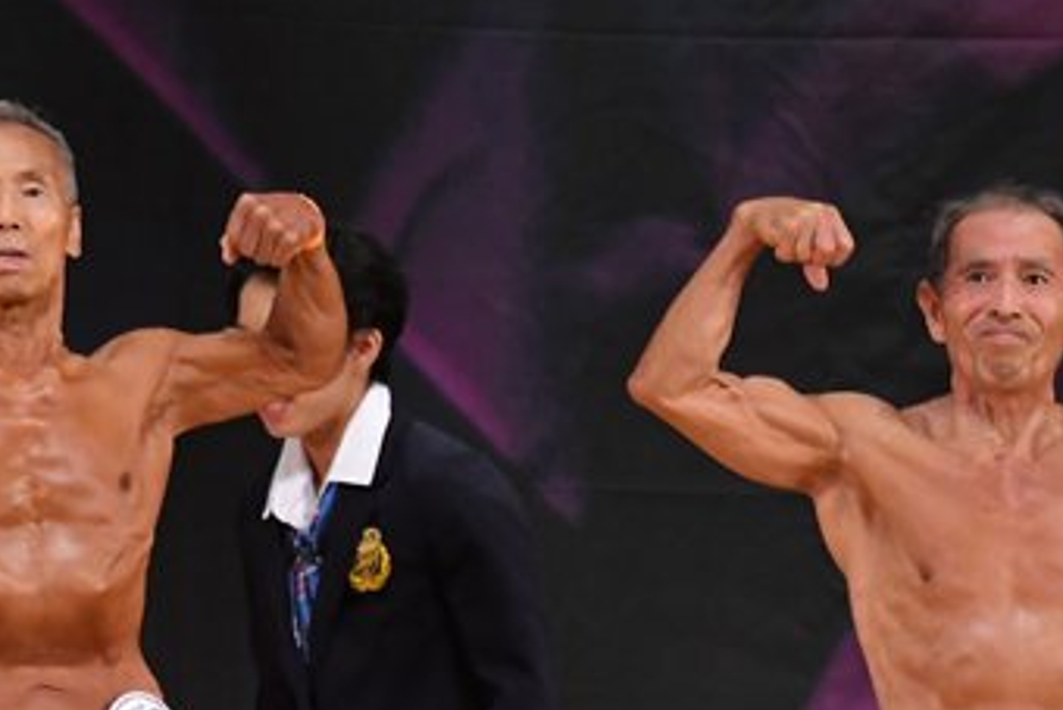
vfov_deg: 2.0
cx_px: 705
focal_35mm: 683
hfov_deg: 3.0
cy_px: 779
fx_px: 20175
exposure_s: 1/400
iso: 4000
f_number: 5.6
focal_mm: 200
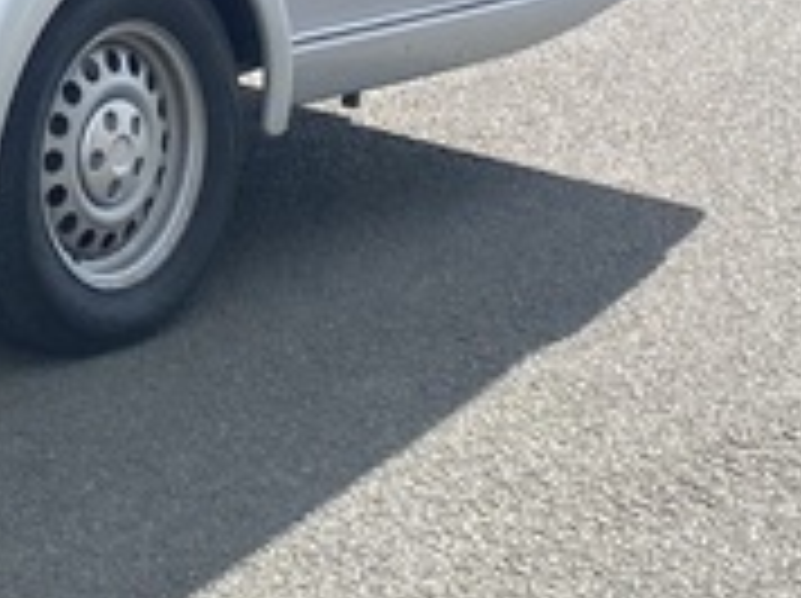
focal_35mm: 117
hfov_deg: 16.0
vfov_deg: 11.0
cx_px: -243
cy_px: -737
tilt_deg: +0.3
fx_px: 2704
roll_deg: -0.6
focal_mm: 4.25
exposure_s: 1/1779
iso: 32
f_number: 1.8
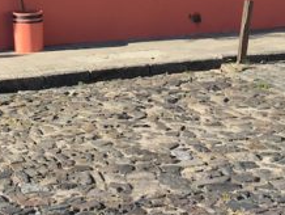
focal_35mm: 102
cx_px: -102
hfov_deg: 17.8
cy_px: -93
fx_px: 841
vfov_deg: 13.8
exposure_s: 1/657
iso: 25
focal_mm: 4.15
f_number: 2.2
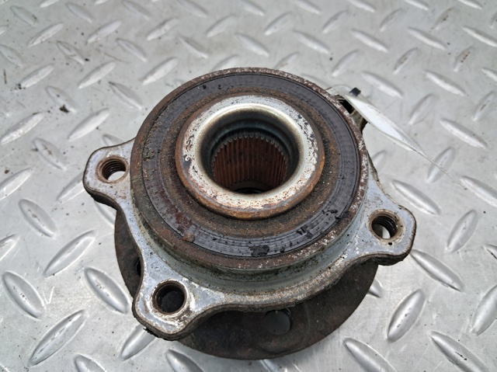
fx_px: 387
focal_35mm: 27
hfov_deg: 65.4
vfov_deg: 51.3
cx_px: 248
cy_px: 186
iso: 125
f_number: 1.8
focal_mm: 4
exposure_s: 1/50
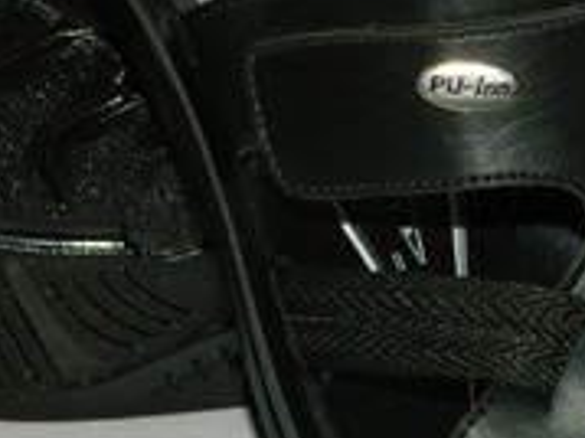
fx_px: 3310
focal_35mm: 196
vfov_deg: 7.6
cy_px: 293
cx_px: 340
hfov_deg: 10.1
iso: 200
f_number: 4
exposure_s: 1/50
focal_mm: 12.6
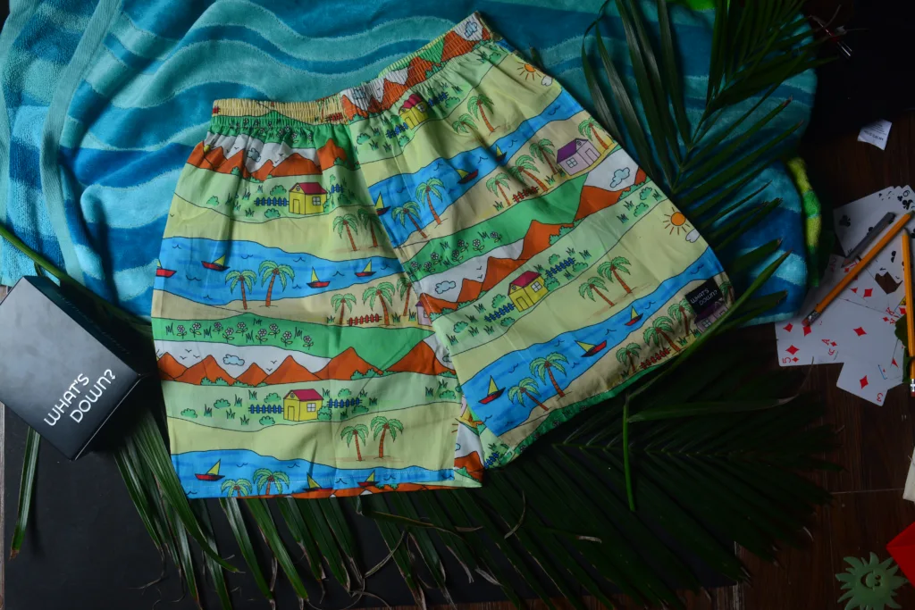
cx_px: 458
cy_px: 305
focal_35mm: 33
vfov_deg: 40.0
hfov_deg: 57.2
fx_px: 839
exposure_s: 1/125
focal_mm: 22
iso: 100
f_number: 10
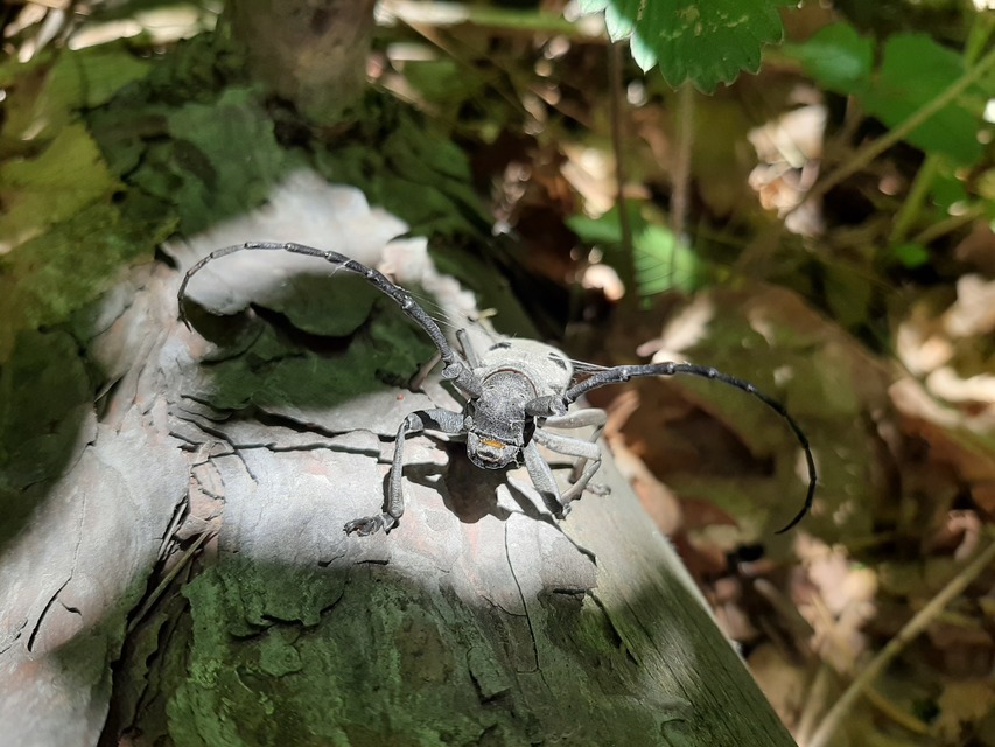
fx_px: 747
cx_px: 498
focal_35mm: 26
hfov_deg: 67.3
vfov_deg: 53.1
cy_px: 374
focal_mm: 3.93
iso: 40
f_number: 1.7
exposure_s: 1/263
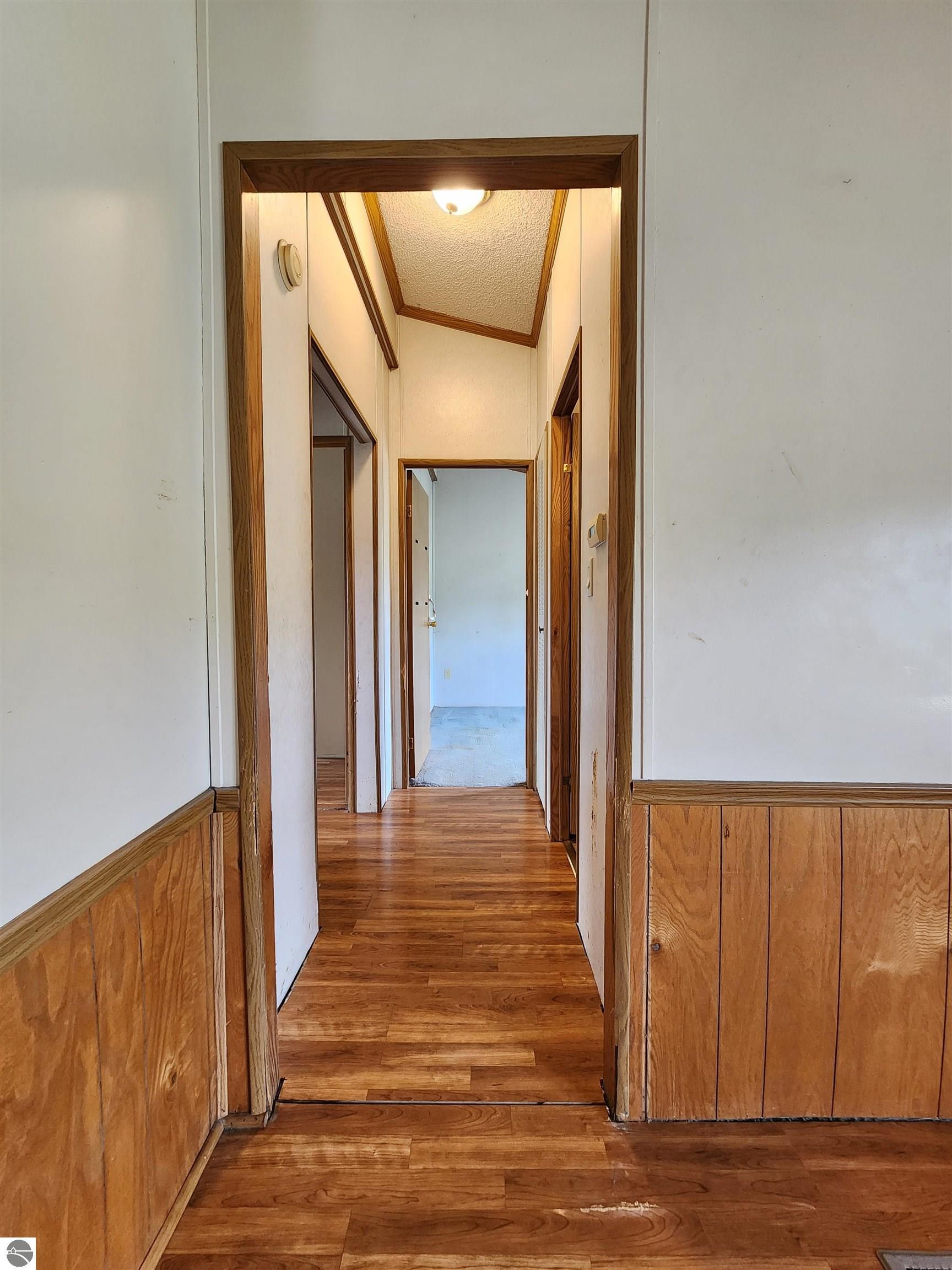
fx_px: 477
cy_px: 635
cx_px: 476
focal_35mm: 13
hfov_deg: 89.9
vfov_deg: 106.2
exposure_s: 1/60
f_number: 2.2
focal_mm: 2.2
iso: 250
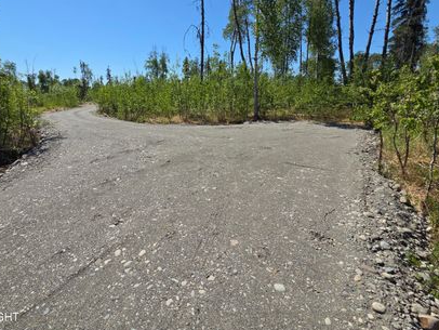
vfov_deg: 77.3
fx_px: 203
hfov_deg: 93.7
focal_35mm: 16
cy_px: 133
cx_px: 185
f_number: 2.2
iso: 50
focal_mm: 2.2
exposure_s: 1/2483
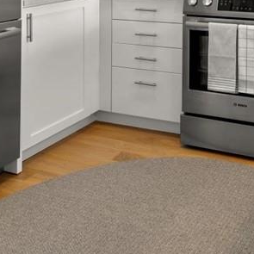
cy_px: -50
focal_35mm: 50
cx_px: 248
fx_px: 415
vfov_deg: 29.4
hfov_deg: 31.7
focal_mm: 16
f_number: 8
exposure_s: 1/1.25
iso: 100
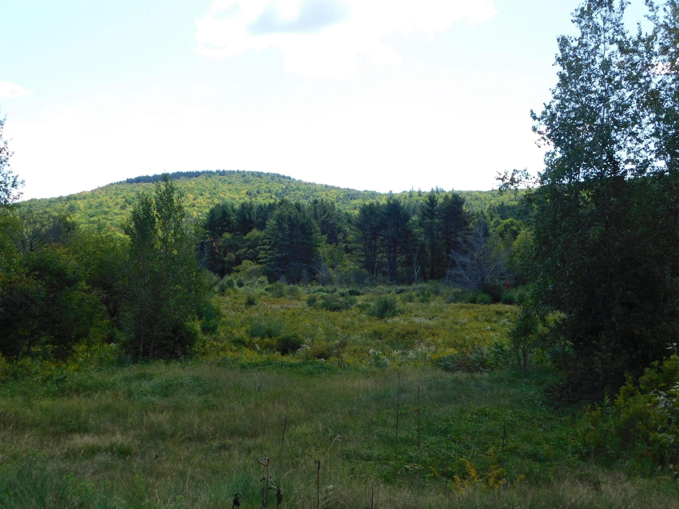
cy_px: 254
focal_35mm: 36
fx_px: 706
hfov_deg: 51.4
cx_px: 340
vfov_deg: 39.7
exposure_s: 1/640
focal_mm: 6.3
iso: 125
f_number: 3.5
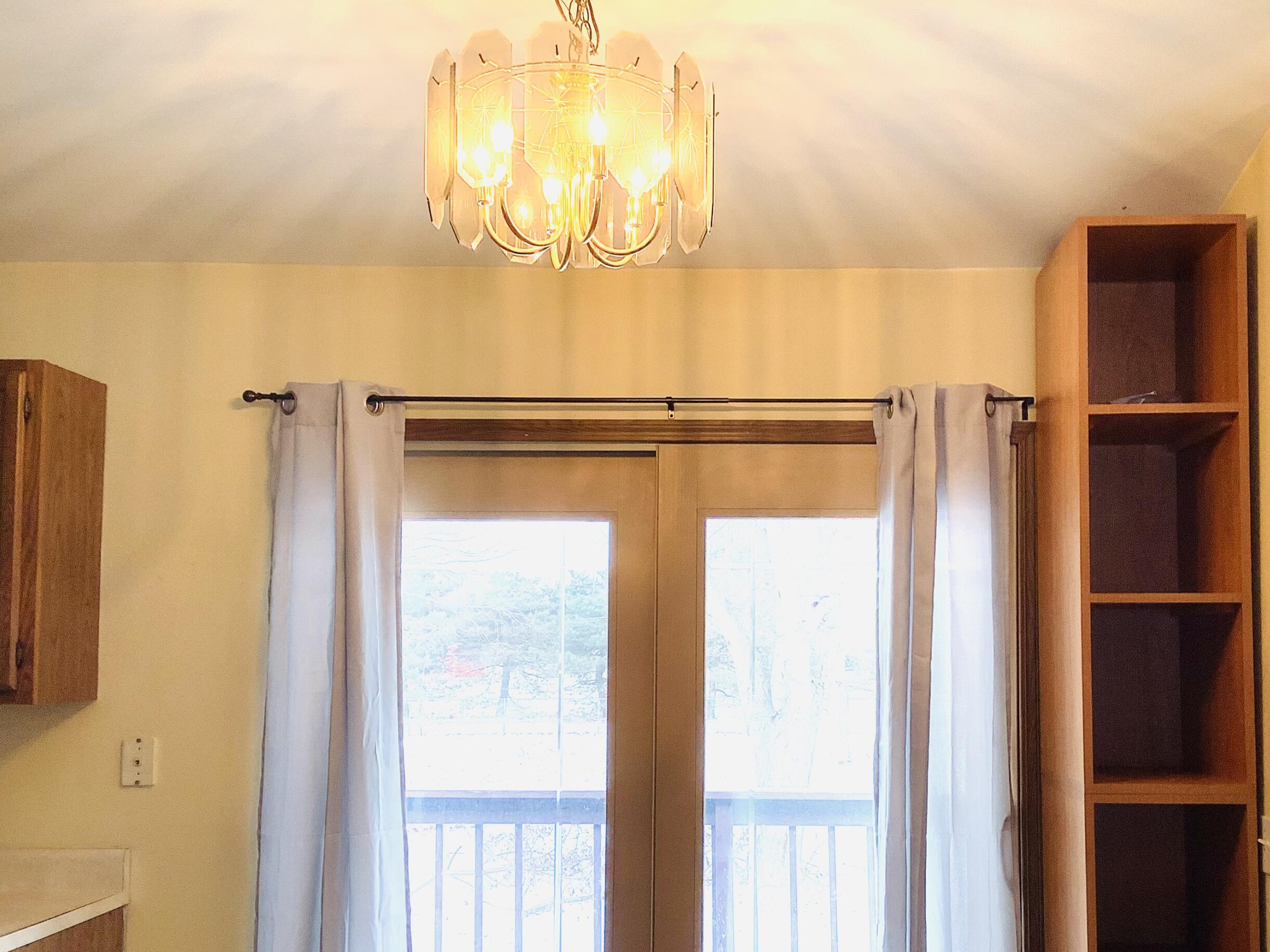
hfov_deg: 48.7
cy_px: 578
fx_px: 1394
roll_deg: -0.2
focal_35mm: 38
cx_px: 754
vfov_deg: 37.6
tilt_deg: +2.8
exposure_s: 1/120
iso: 50
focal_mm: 3.3
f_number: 2.4
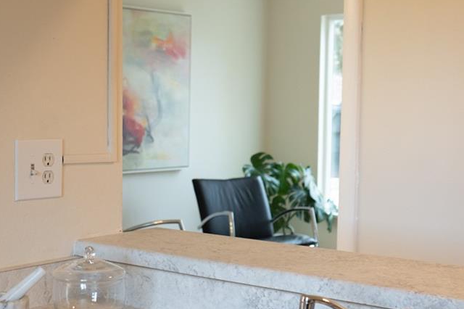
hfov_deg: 28.6
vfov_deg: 19.4
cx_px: 146
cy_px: 186
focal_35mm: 70
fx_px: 902
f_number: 3.5
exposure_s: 1/200
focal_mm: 28
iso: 1000
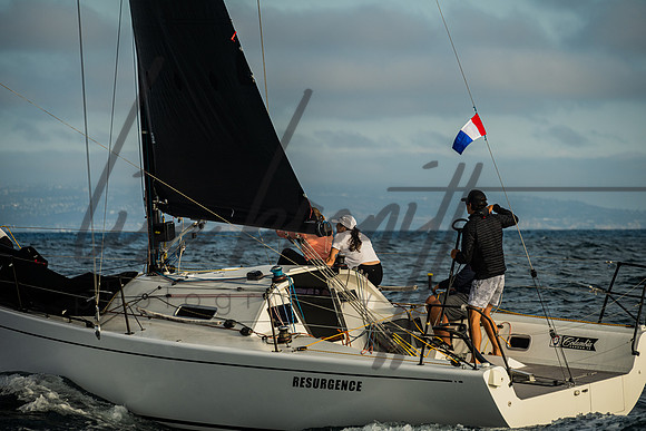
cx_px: 337
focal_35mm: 215
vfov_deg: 6.4
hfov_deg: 9.6
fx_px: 3865
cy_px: 216
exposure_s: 1/640
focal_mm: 200
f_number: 6.3
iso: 250
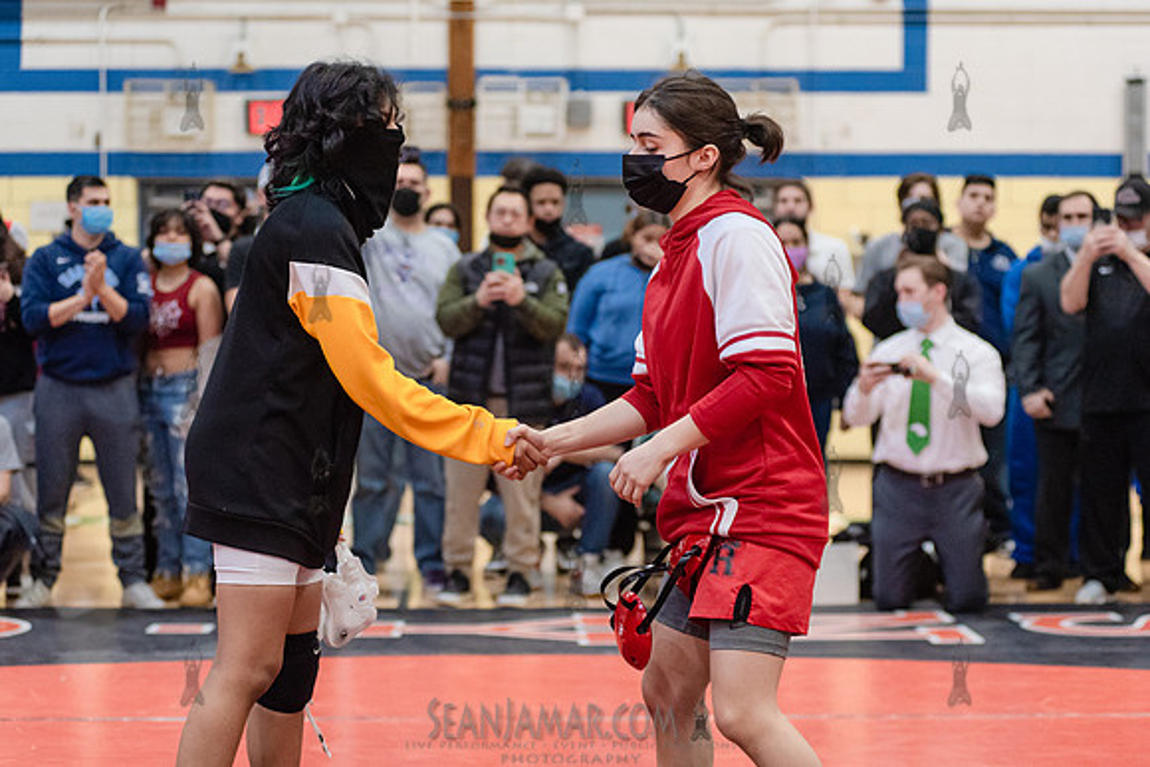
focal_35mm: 85
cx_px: 575
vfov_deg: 16.1
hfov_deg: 24.0
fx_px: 2707
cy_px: 384
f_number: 3.5
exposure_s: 1/400
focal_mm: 80
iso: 4000
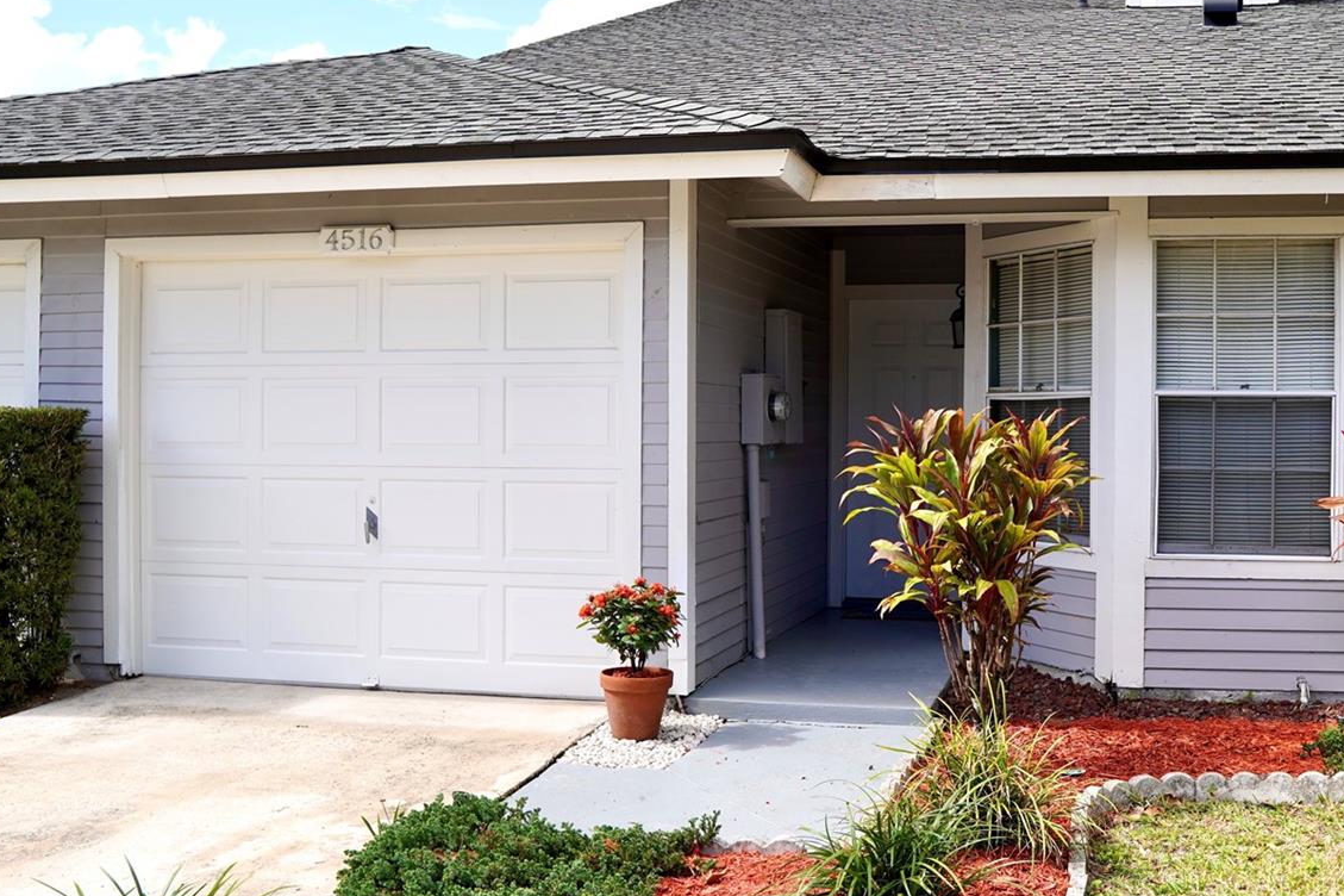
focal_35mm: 34
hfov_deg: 54.4
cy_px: 398
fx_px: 1269
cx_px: 919
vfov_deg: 38.8
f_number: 3.5
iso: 100
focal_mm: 16
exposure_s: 1/640
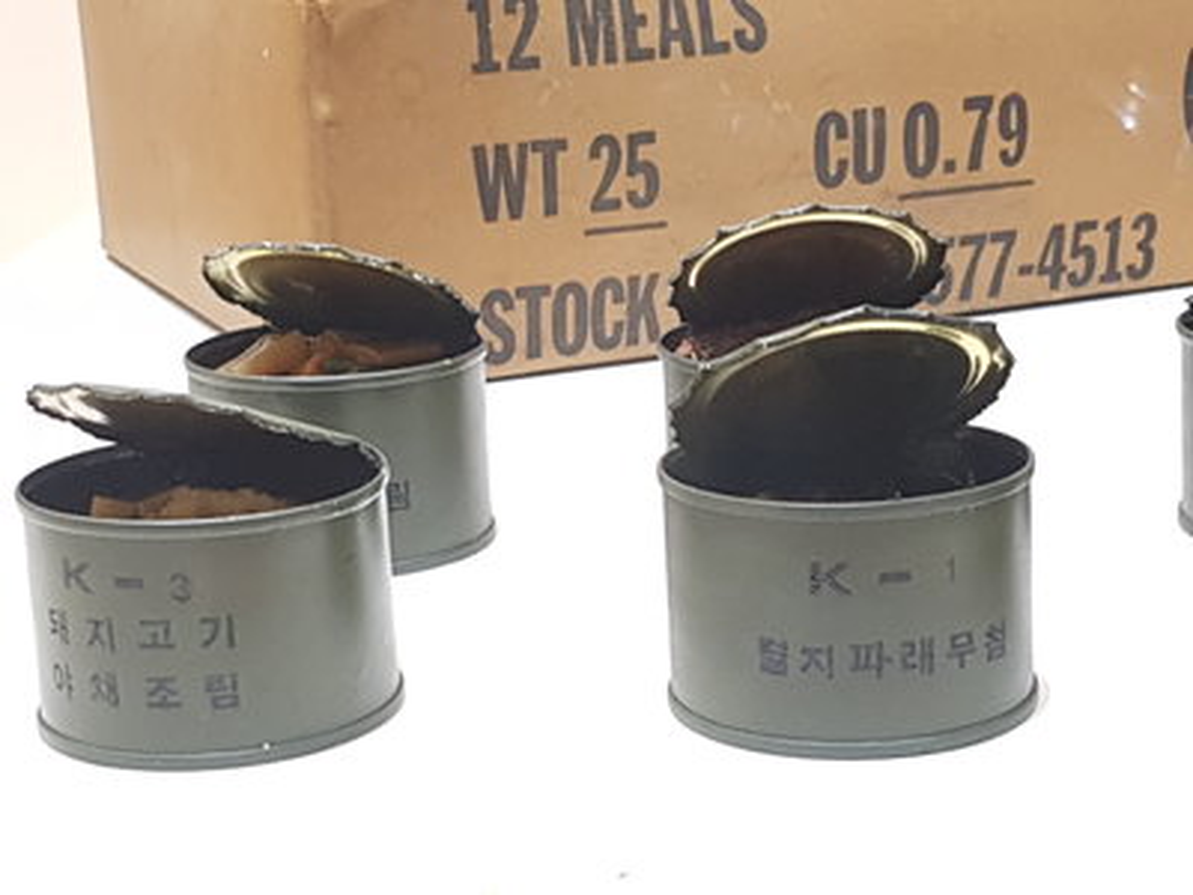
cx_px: 596
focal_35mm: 26
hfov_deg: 67.3
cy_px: 448
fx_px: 896
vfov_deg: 53.1
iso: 160
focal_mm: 4.2
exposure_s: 1/24
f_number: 1.7
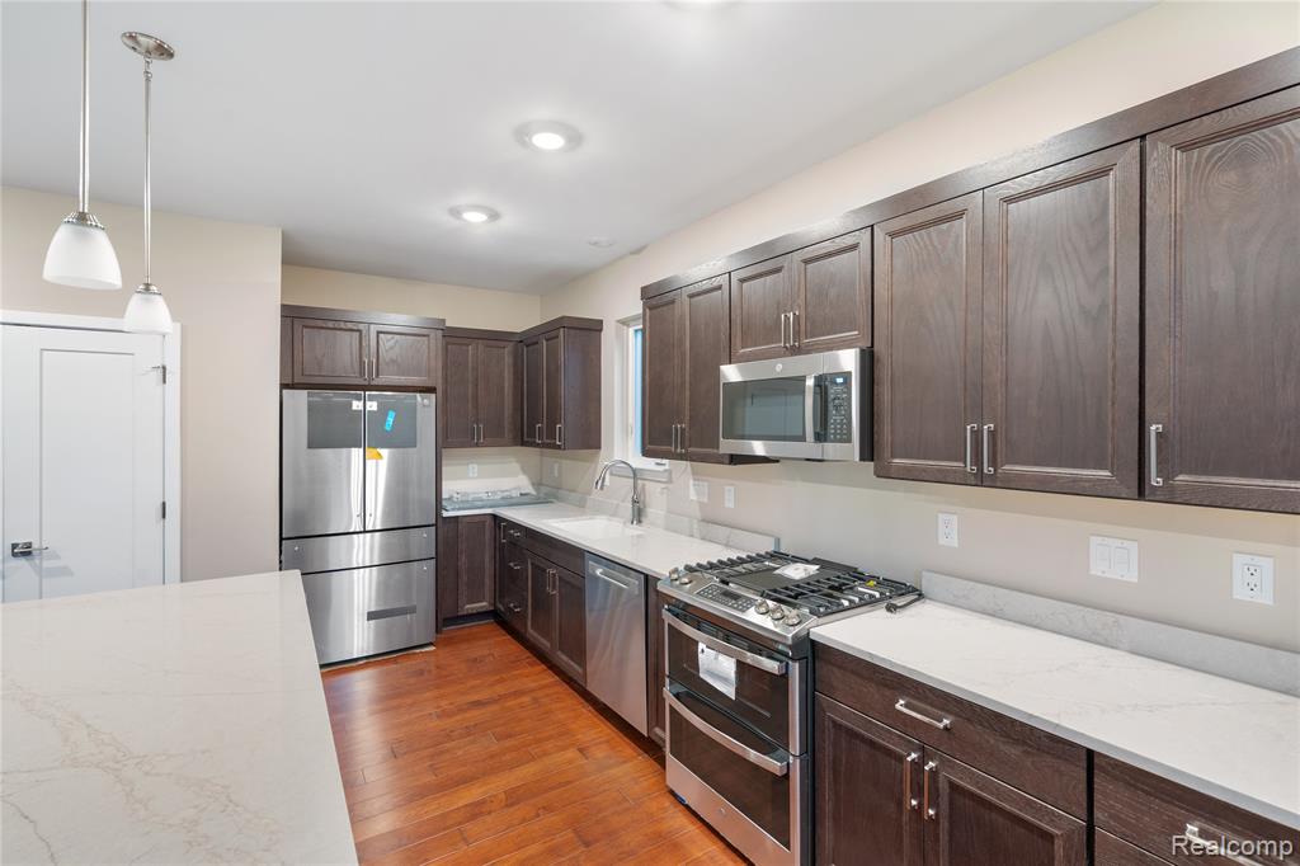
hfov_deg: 96.8
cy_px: 433
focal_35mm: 16
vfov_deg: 73.7
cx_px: 650
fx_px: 578
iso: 640
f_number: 8
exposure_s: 1/5
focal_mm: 16
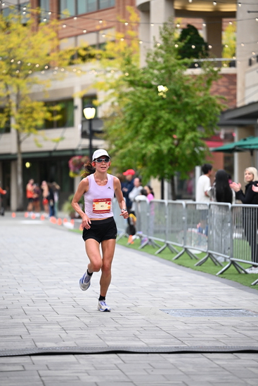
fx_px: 1343
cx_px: 129
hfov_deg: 11.0
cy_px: 193
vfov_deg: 16.4
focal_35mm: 125
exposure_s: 1/1000
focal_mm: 125
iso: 1600
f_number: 2.8
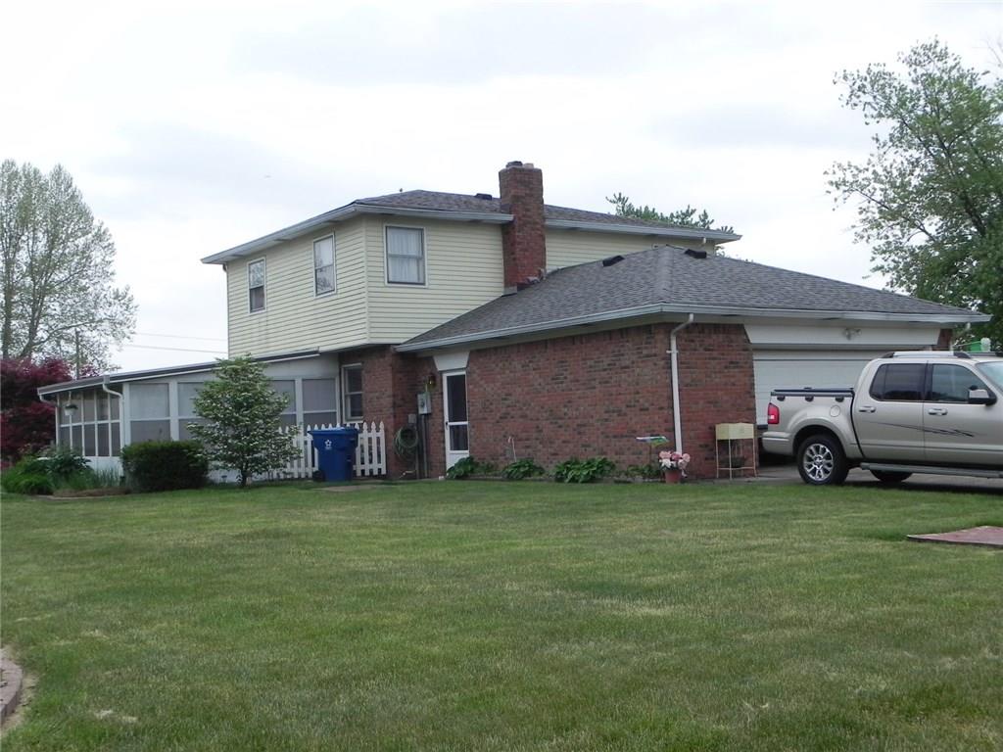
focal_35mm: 41
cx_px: 502
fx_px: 1188
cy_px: 376
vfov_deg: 35.1
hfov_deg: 45.8
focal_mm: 7.3
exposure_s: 1/383
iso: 160
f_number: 6.3
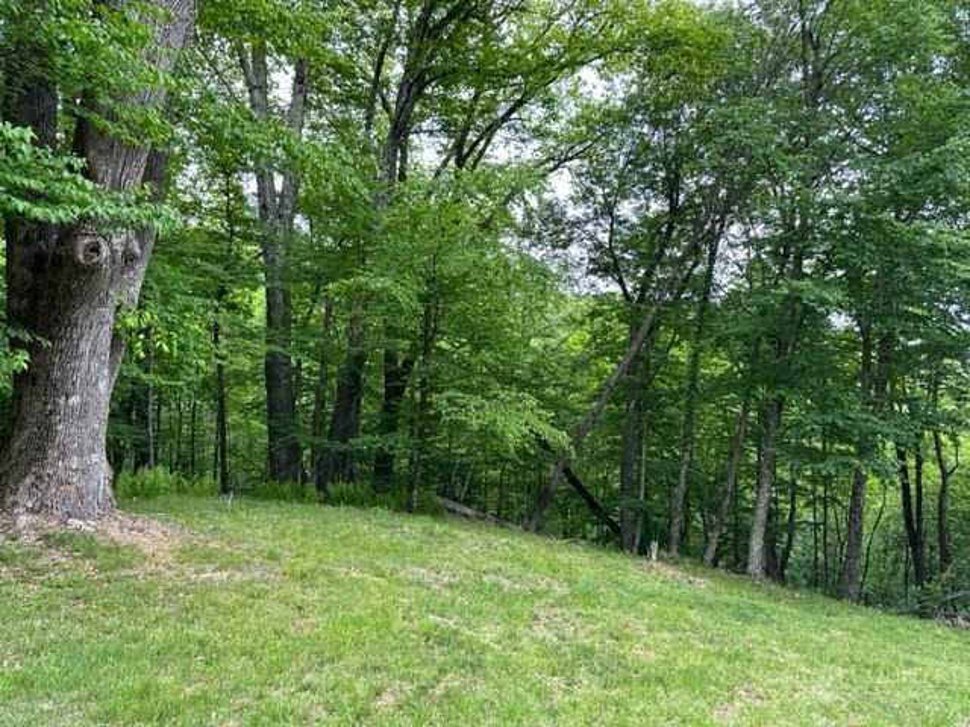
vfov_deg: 56.8
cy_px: 364
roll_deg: -2.2
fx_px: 673
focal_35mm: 24
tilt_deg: -2.4
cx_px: 485
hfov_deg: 71.6
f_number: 1.78
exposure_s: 1/570
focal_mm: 6.86
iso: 80
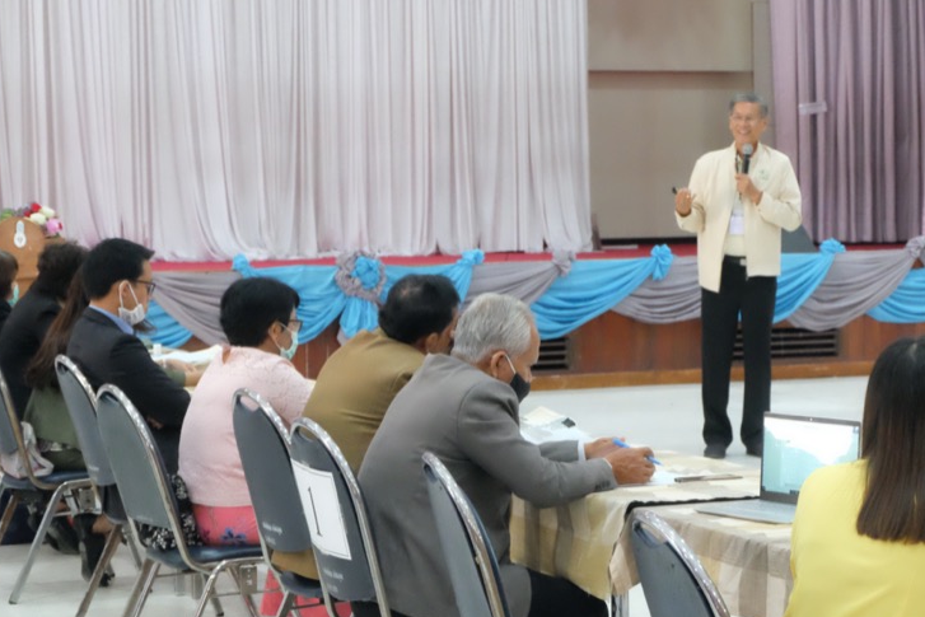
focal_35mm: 106
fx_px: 2724
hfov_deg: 19.2
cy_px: 334
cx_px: 574
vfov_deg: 12.9
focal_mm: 50
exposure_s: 1/70
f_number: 5.6
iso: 6400
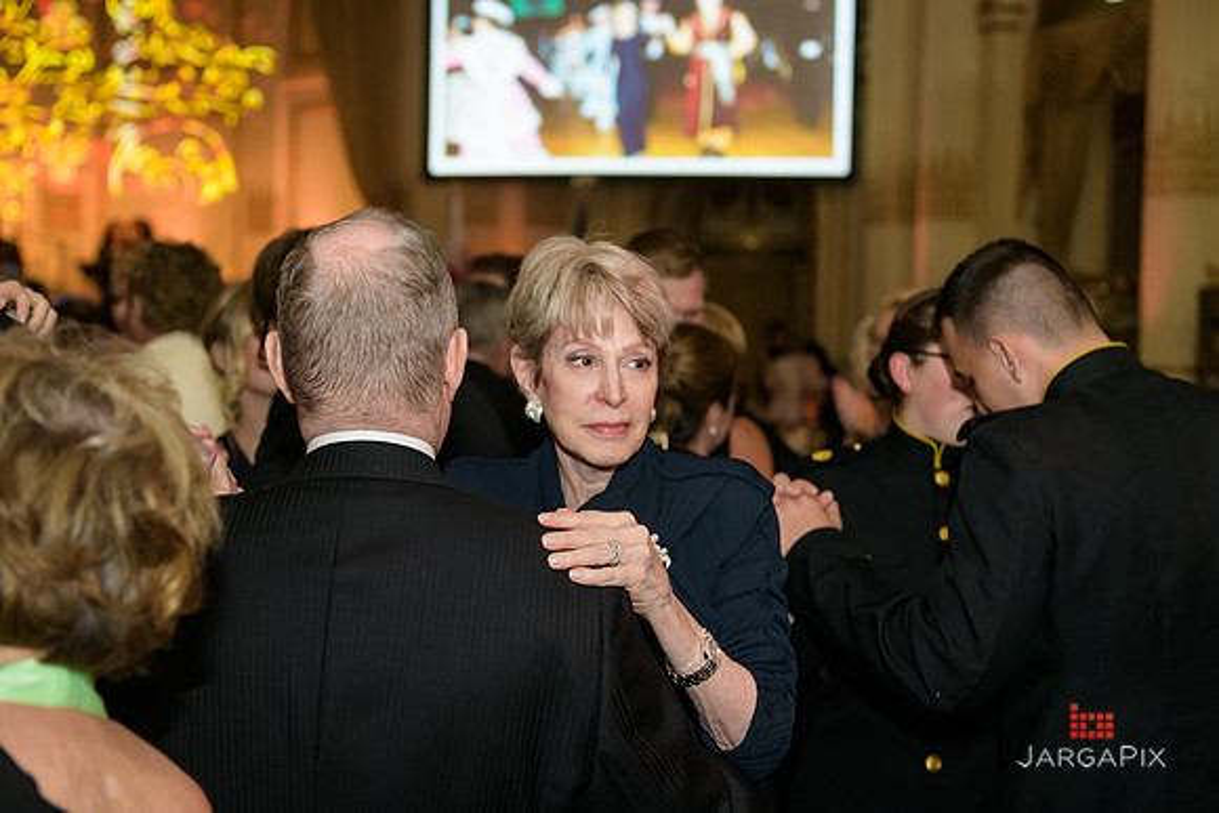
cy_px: 406
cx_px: 610
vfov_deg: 27.0
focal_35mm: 50
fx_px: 1693
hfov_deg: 39.6
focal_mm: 50
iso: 1600
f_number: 3.2
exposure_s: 1/100
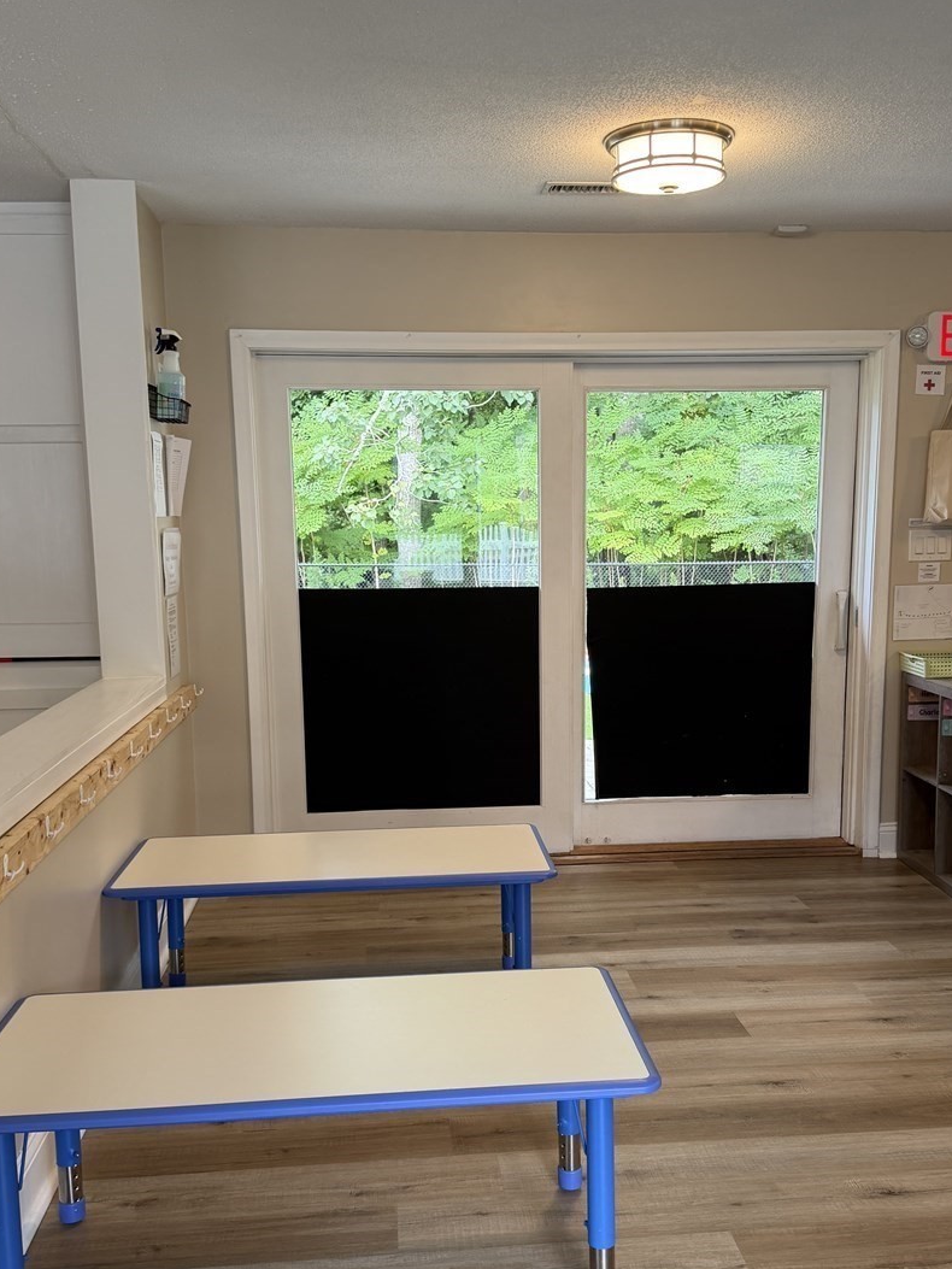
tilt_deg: -9.8
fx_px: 1283
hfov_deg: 40.7
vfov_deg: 52.5
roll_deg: +1.2
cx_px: 504
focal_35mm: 35
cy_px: 721
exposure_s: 1/60
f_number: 1.78
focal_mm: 6.76
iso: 125
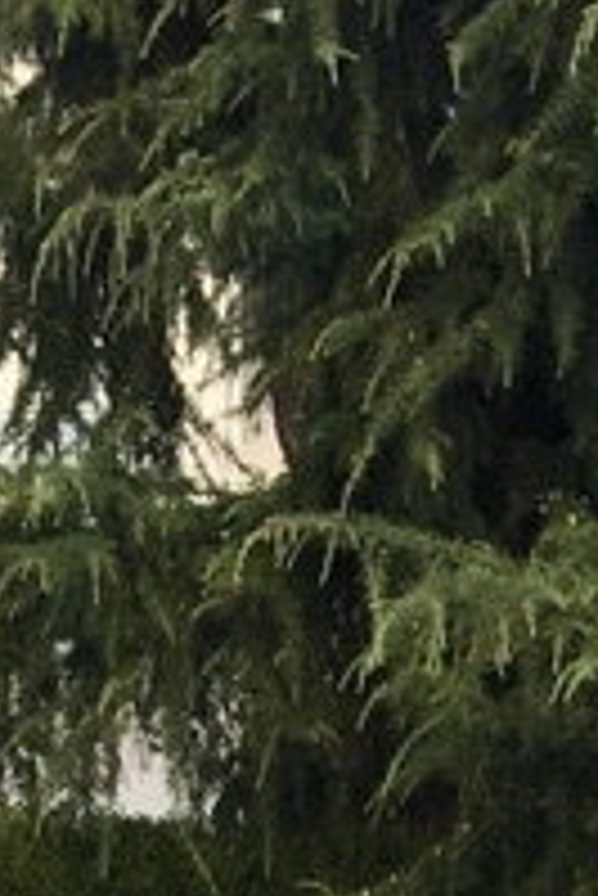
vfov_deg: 11.2
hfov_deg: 8.8
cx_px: 99
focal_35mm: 155
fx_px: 3855
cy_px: 2116
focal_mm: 4.15
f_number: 2.2
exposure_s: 1/855
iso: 25
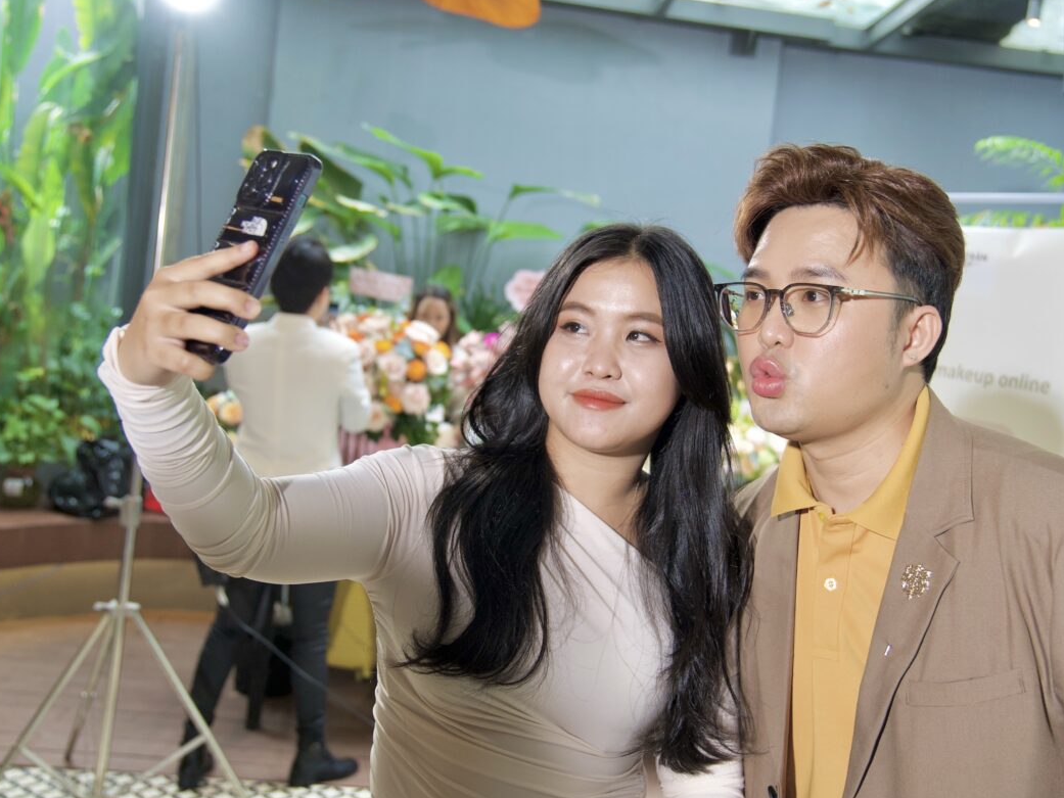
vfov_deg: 35.1
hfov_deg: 45.7
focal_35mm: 41
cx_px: 583
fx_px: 1260
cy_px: 398
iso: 400
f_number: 2.8
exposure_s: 1/125
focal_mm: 25
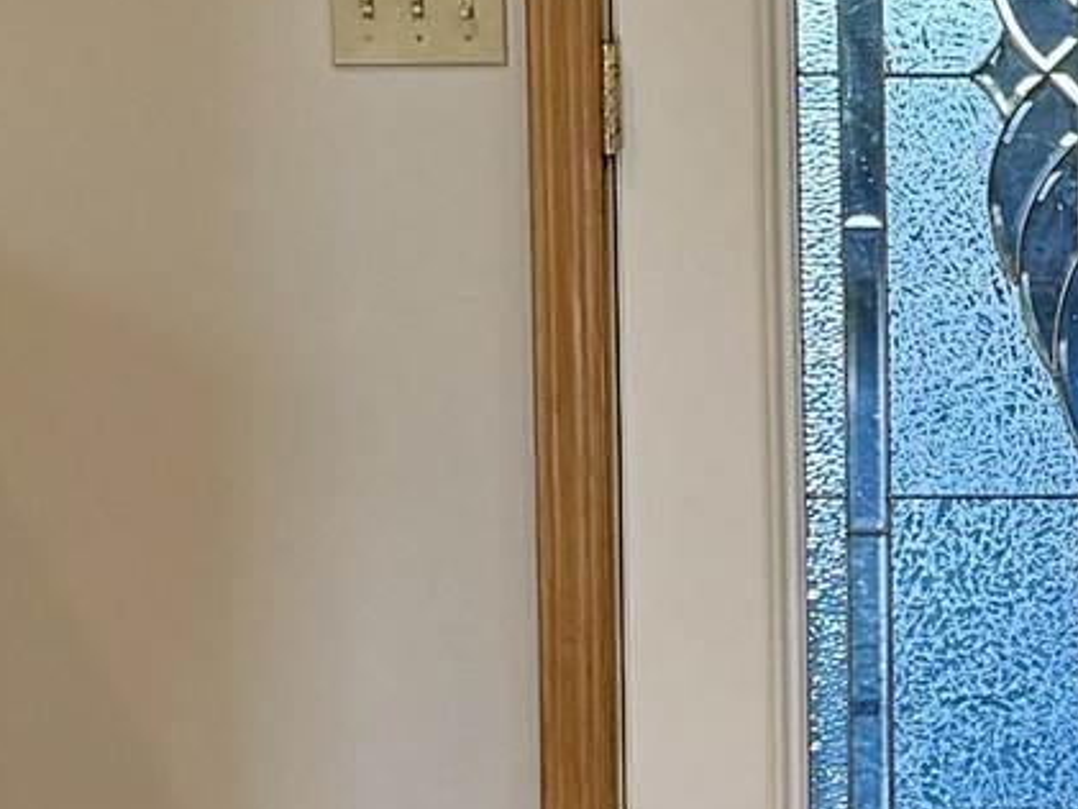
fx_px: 5451
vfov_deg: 8.5
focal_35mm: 175
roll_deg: +0.2
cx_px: 1421
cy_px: 210
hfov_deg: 11.0
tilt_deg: -7.1
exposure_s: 1/153
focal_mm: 6.76
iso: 100
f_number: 1.78
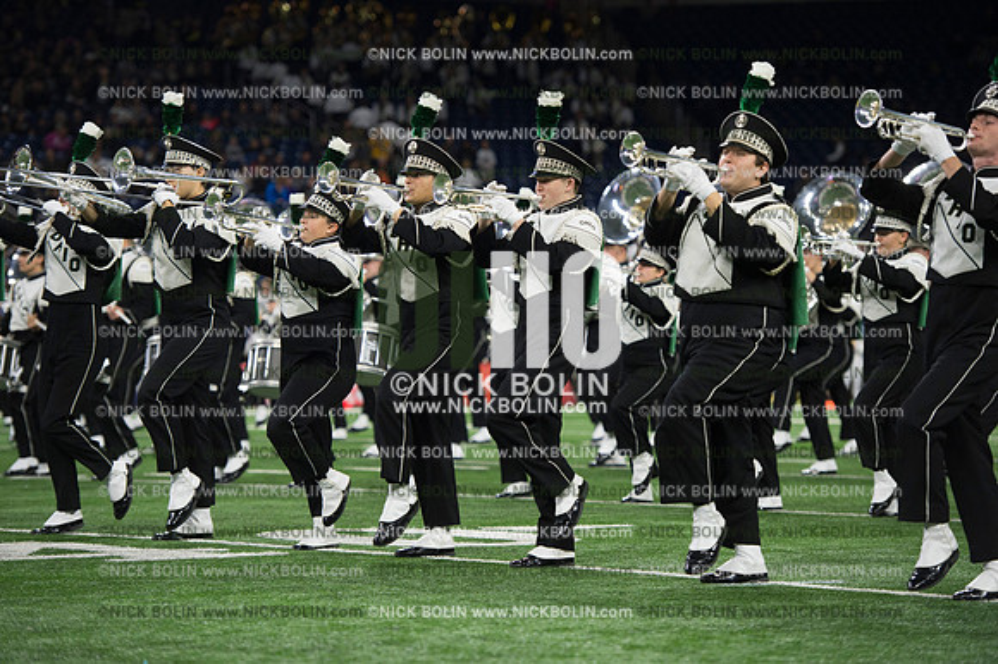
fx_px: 3740
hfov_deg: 15.2
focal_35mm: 135
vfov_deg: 10.1
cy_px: 332
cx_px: 499
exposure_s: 1/1600
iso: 2500
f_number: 3.5
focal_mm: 135
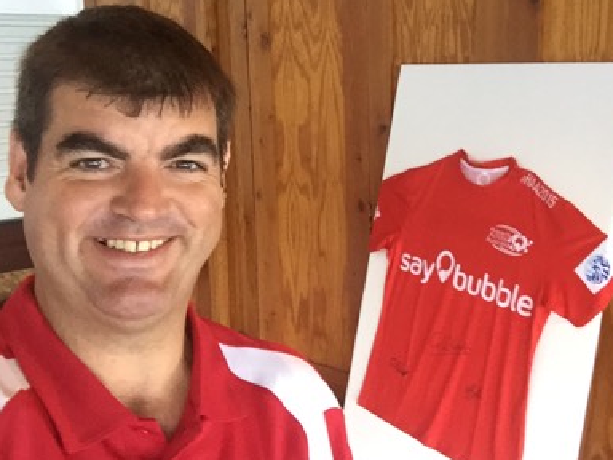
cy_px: 190
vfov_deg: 34.3
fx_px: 744
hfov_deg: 44.6
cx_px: 362
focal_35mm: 42
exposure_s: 1/33
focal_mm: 2.65
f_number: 2.2
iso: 200
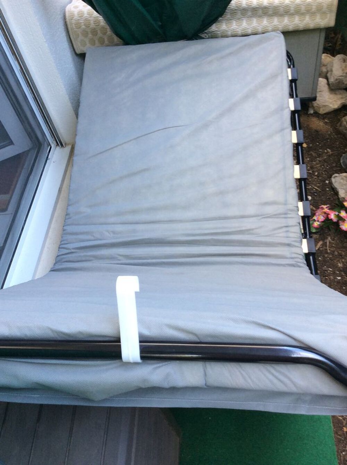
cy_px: 232
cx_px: 174
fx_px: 429
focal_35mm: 32
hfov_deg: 44.1
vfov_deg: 56.9
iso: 32
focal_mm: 3.3
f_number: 2.4
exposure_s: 1/25
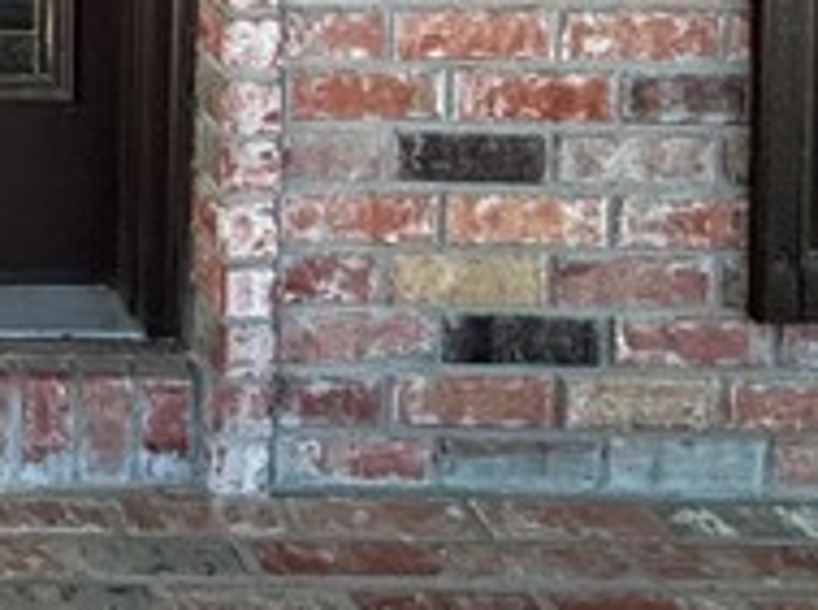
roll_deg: -0.2
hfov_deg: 20.7
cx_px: -502
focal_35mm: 76
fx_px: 1793
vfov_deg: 15.7
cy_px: -571
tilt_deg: -2.8
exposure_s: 1/99
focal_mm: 2.22
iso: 200
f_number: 2.2
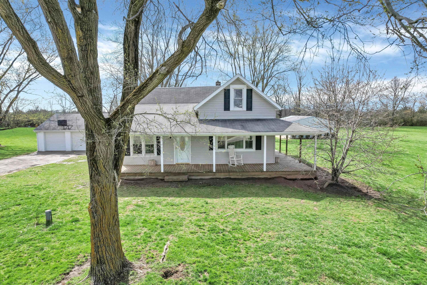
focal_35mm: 22
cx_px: 214
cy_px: 142
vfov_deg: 57.2
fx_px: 261
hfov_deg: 78.6
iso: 120
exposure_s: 1/2000
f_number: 2.8
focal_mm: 8.38
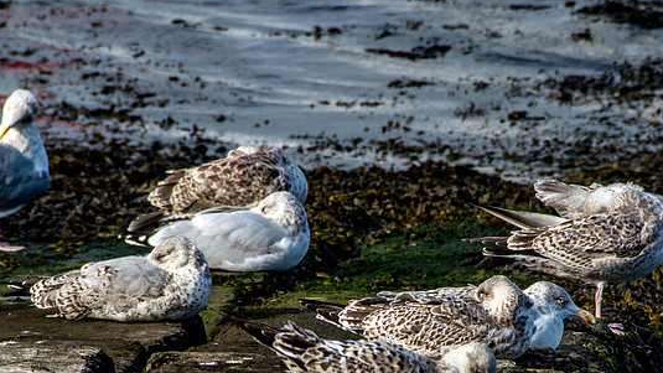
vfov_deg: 1.7
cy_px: 334
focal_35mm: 732
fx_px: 12869
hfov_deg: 3.0
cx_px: 432
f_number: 8
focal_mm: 200
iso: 200
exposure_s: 1/640
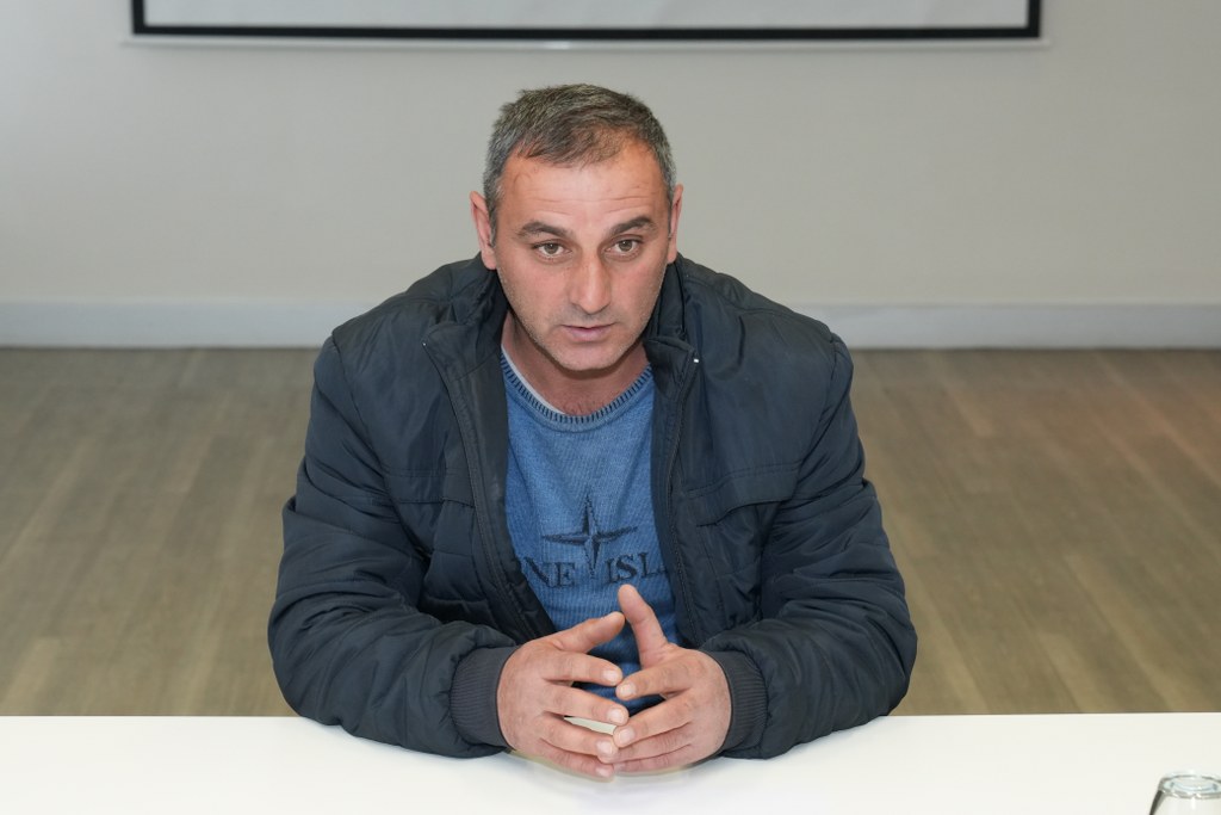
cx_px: 610
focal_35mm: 96
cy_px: 408
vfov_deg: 14.3
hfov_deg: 21.2
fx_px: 3256
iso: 1600
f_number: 5.6
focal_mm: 64
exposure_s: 1/320
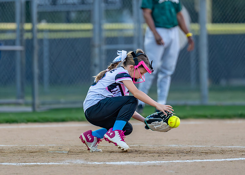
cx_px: 104
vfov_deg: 3.3
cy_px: 77
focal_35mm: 435
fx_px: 3027
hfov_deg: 4.6
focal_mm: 200
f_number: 2.8
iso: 2000
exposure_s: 1/1250
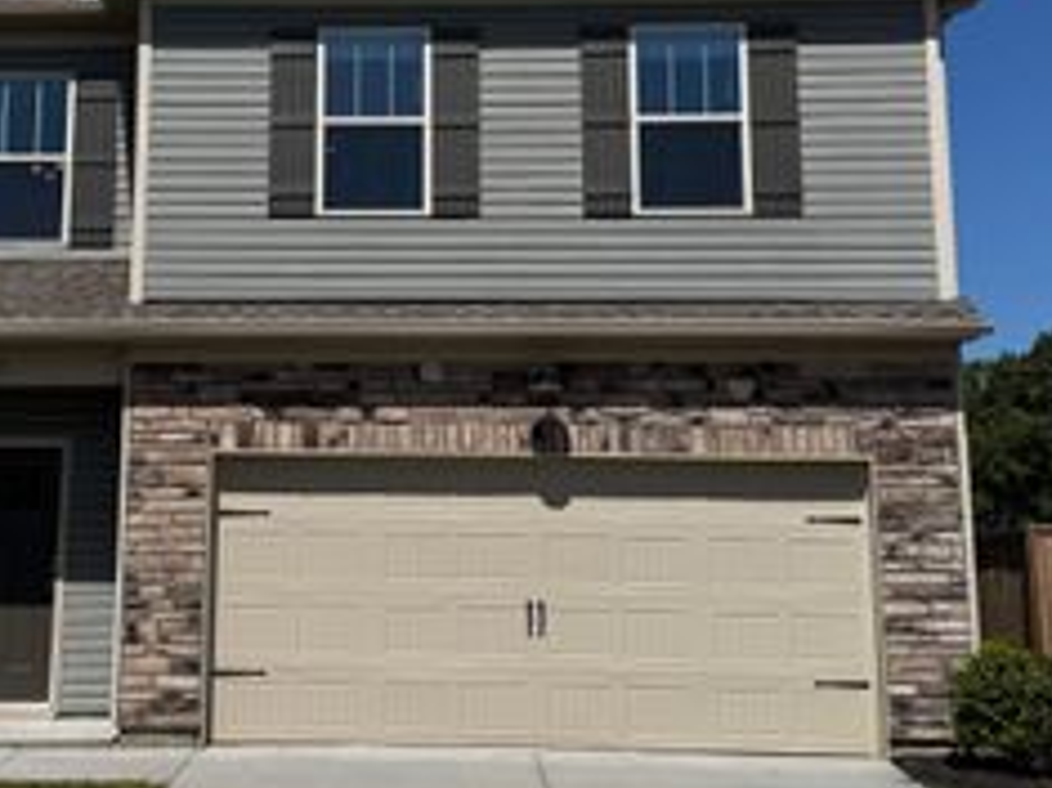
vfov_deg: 28.4
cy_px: 275
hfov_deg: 37.1
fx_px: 1549
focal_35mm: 51
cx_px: 358
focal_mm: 6.76
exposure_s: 1/7937
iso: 80
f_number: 1.78
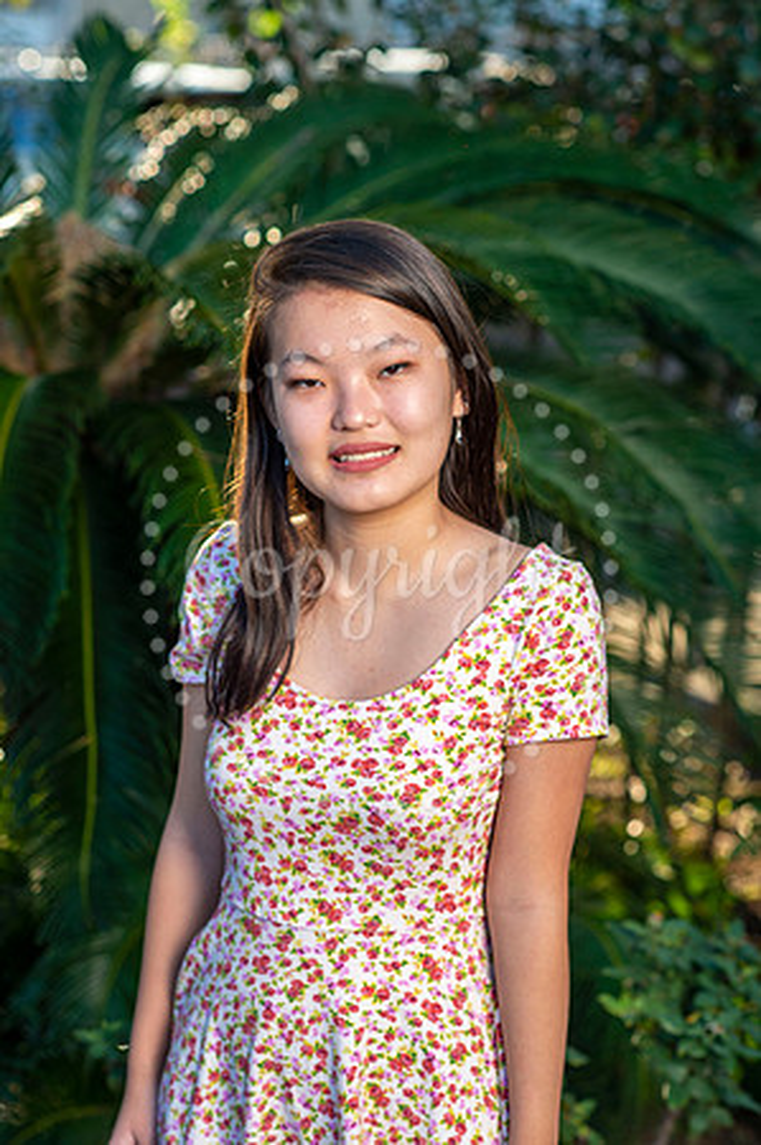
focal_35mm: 85
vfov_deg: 23.9
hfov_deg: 16.0
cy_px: 572
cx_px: 380
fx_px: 2701
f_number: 4
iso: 200
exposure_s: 1/200
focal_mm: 85
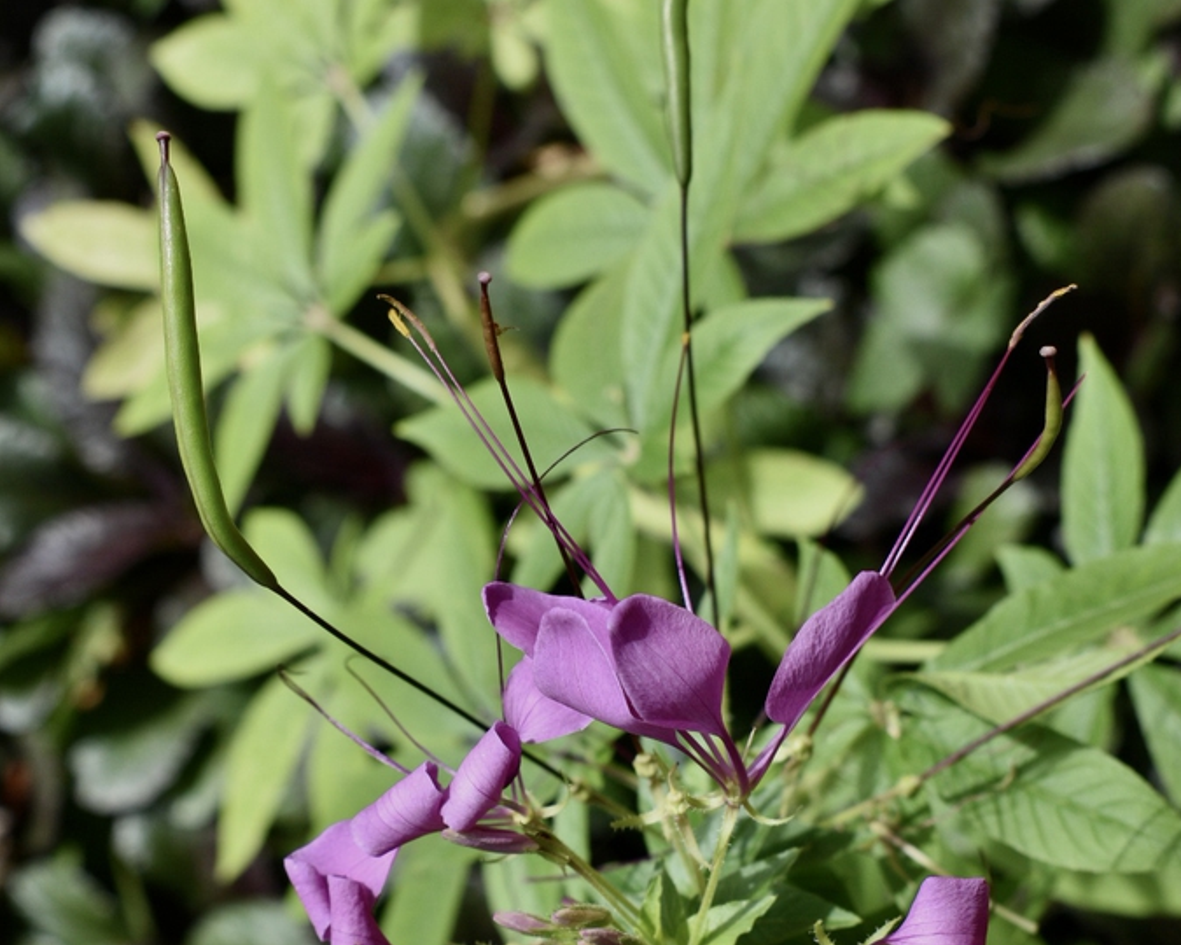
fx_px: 2611
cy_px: 714
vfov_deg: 20.3
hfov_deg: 25.5
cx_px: 590
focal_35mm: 75
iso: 200
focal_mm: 35
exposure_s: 1/320
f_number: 9
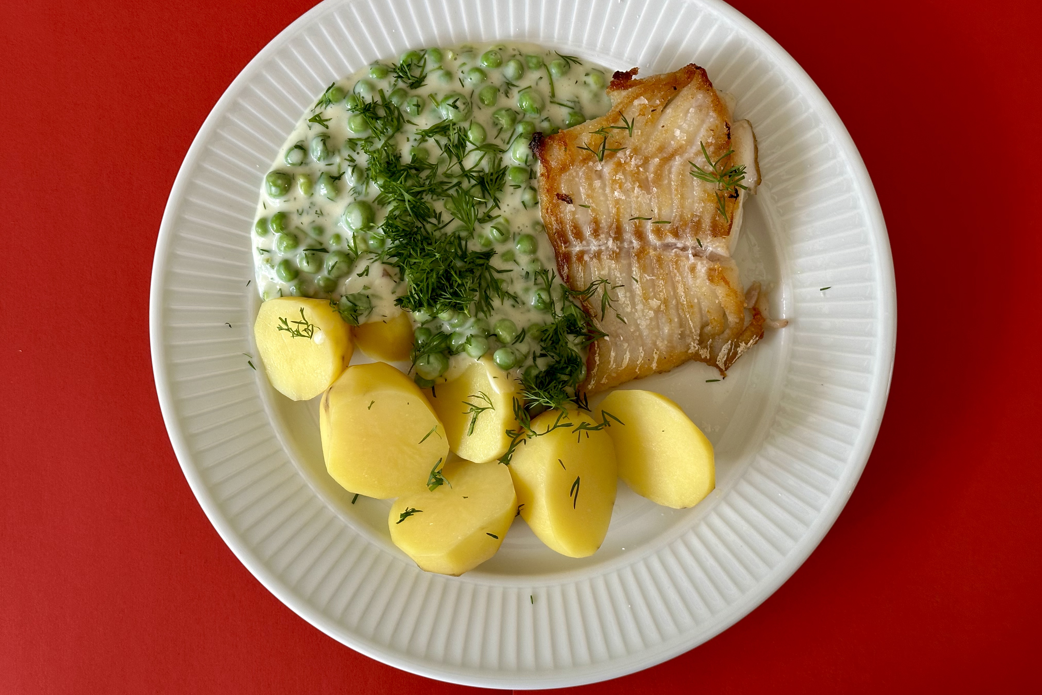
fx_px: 1447
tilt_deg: -88.0
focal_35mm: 50
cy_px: 312
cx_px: 520
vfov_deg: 27.0
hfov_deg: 39.6
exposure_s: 1/91
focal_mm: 6.86
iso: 80
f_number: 1.78
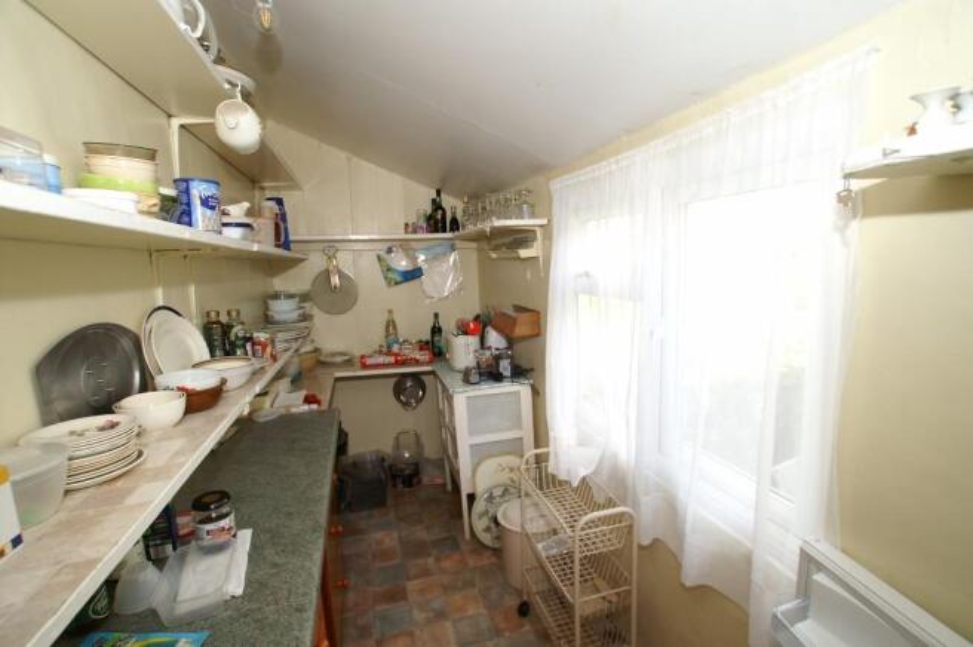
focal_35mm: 16
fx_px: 446
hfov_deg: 95.0
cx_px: 486
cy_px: 324
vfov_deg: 71.9
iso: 200
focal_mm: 11
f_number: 4.5
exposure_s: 1/80
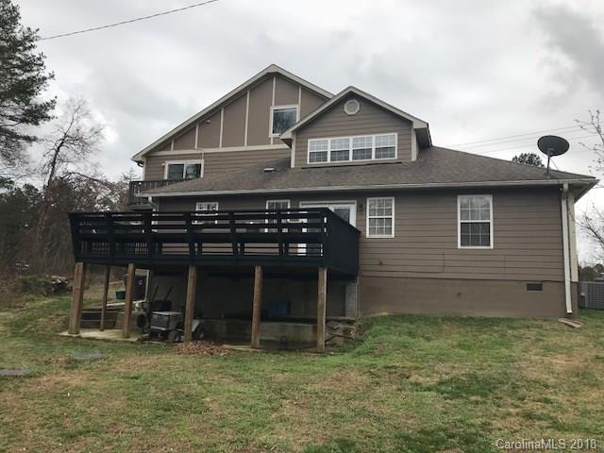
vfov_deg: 49.7
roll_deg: -1.9
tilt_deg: +8.3
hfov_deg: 63.4
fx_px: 489
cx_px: 302
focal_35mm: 28
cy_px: 226
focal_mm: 3.99
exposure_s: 1/1497
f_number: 1.8
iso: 20
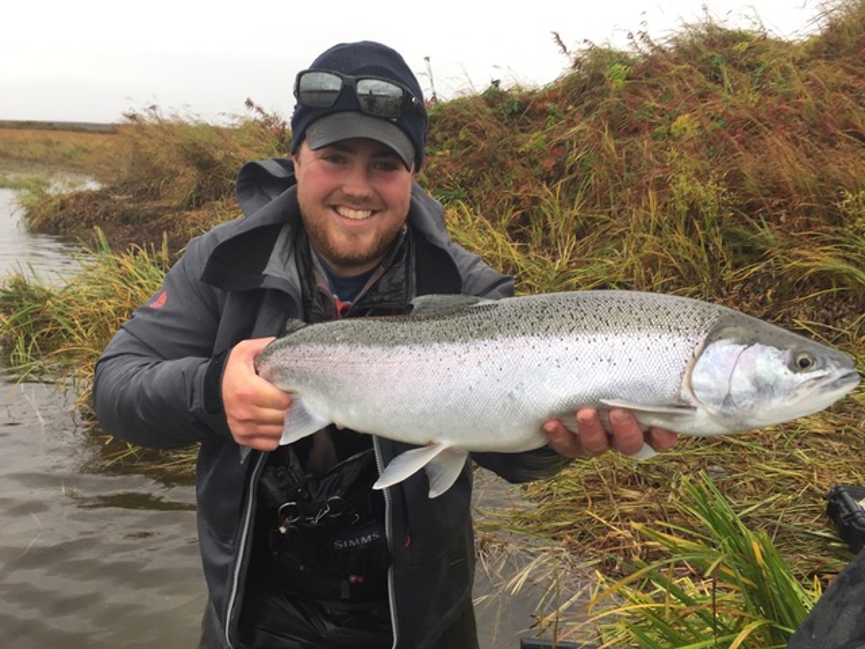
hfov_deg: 61.7
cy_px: 324
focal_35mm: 29
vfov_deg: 48.2
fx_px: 725
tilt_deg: -17.2
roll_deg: -3.8
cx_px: 432
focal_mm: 4.15
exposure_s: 1/120
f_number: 2.2
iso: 50
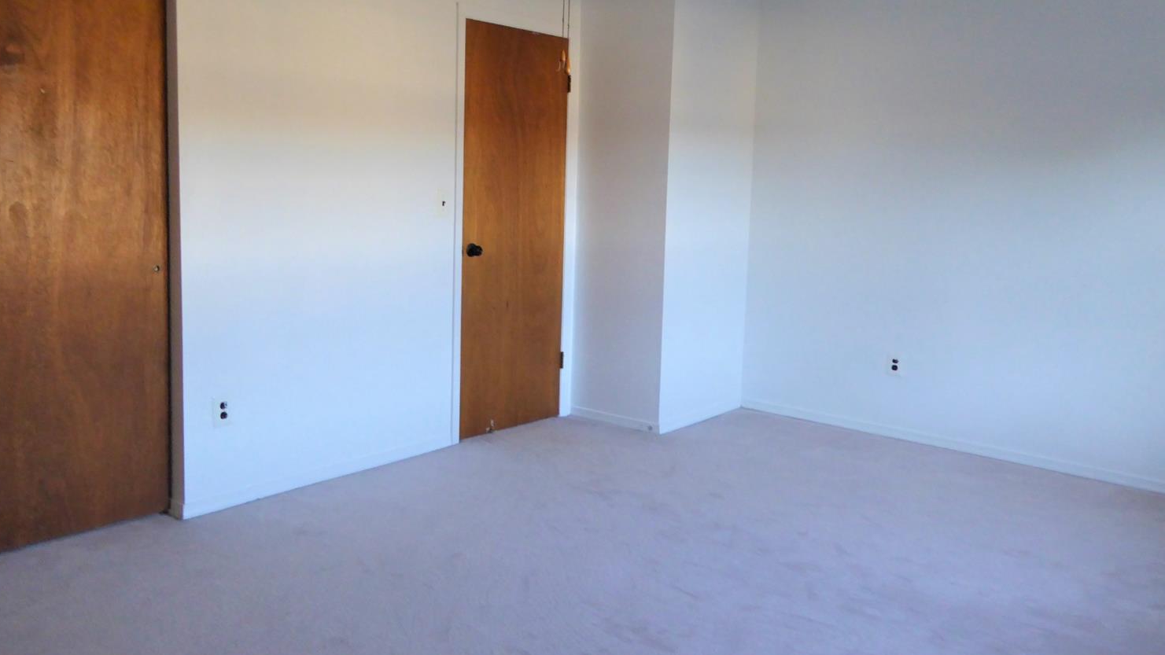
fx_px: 988
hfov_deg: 61.0
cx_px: 578
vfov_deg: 36.6
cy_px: 290
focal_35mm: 32
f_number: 3.5
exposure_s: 1/40
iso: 400
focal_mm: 5
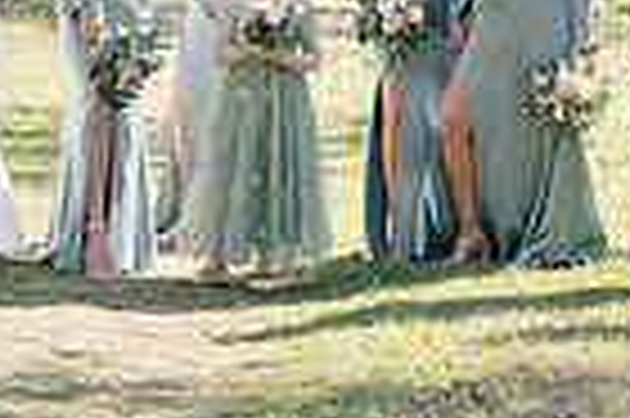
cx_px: -109
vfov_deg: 5.8
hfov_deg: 8.7
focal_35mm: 235
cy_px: -263
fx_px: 4108
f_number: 3.5
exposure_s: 1/200
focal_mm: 50
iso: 80
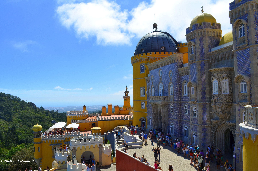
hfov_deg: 67.5
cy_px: 86
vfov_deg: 47.7
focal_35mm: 27
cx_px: 129
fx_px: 193
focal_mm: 18
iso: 100
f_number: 8
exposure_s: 1/250
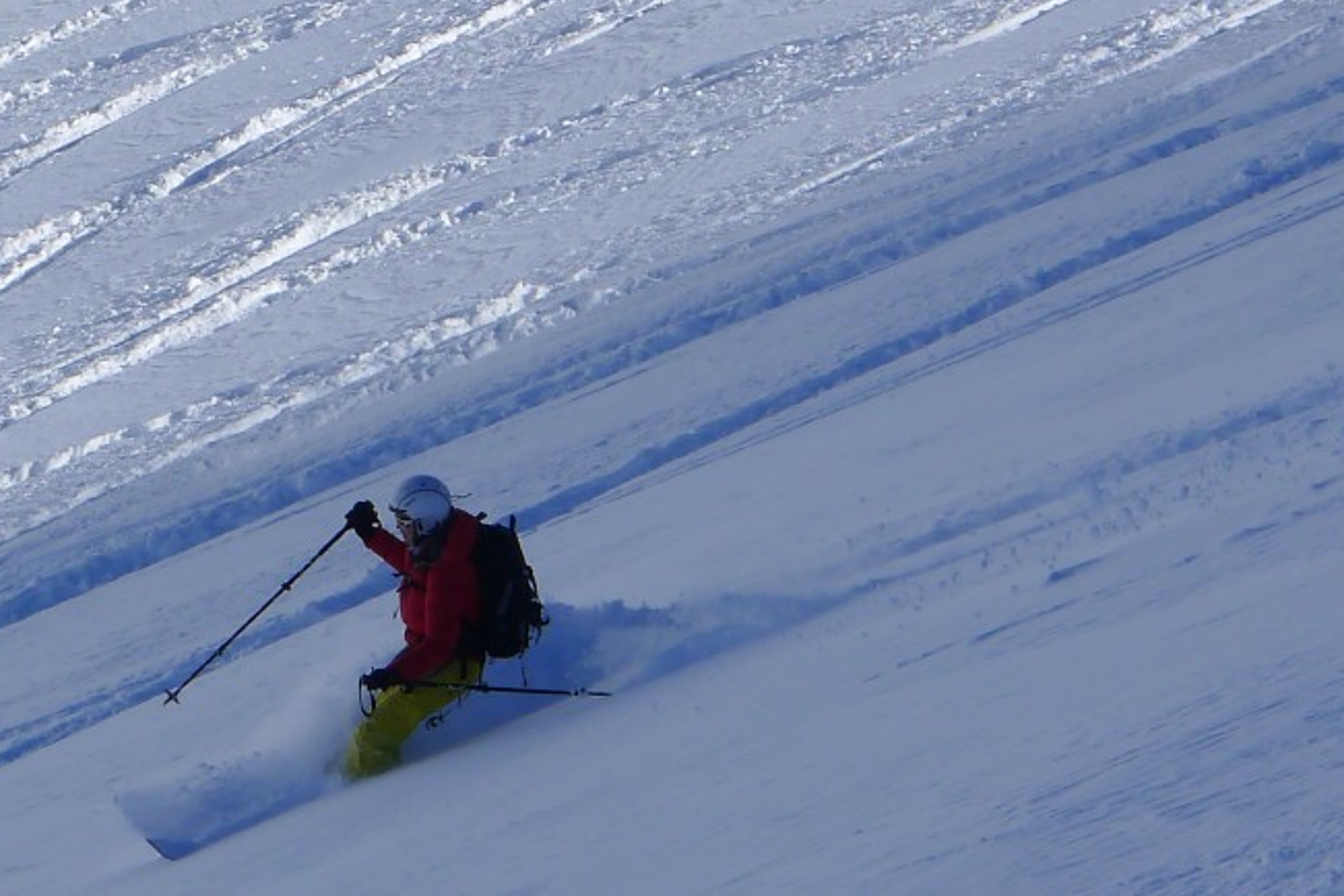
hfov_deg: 9.3
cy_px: 522
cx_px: 385
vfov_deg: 6.2
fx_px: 8250
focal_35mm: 221
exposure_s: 1/800
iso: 80
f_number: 5.6
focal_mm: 19.2
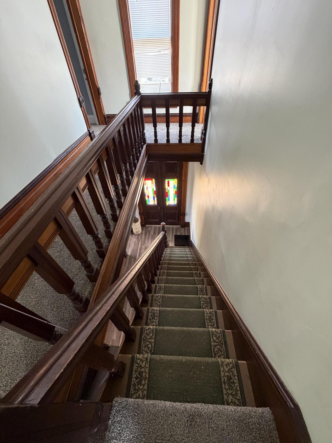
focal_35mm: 14
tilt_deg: -43.0
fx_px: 179
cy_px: 222
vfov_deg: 102.1
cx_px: 166
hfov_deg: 85.7
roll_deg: +1.8
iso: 500
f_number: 2.2
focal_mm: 2.22
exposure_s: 1/60
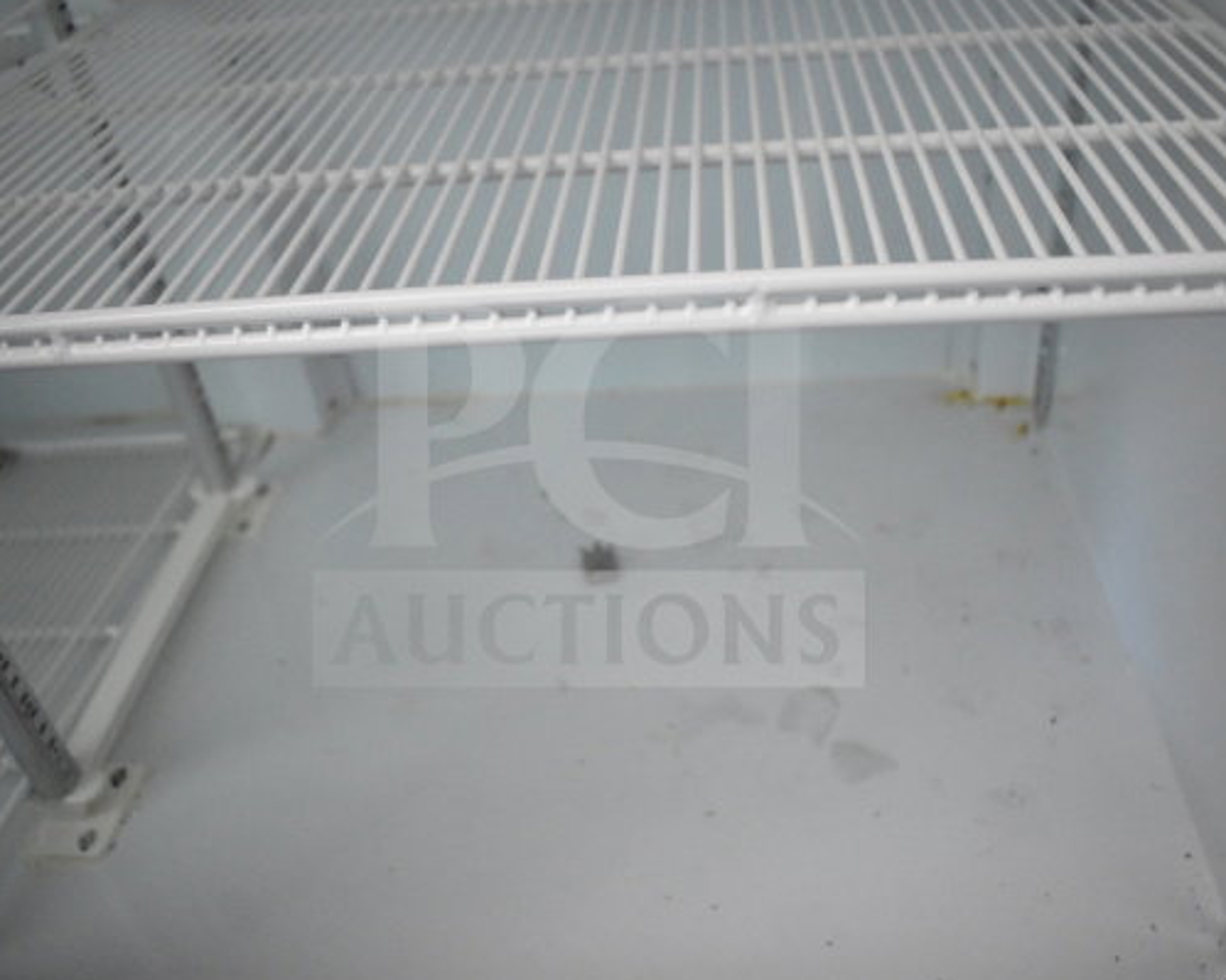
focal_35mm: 31
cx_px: 587
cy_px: 492
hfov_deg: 57.2
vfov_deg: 47.1
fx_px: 1125
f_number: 4
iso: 6400
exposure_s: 1/60
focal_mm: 18
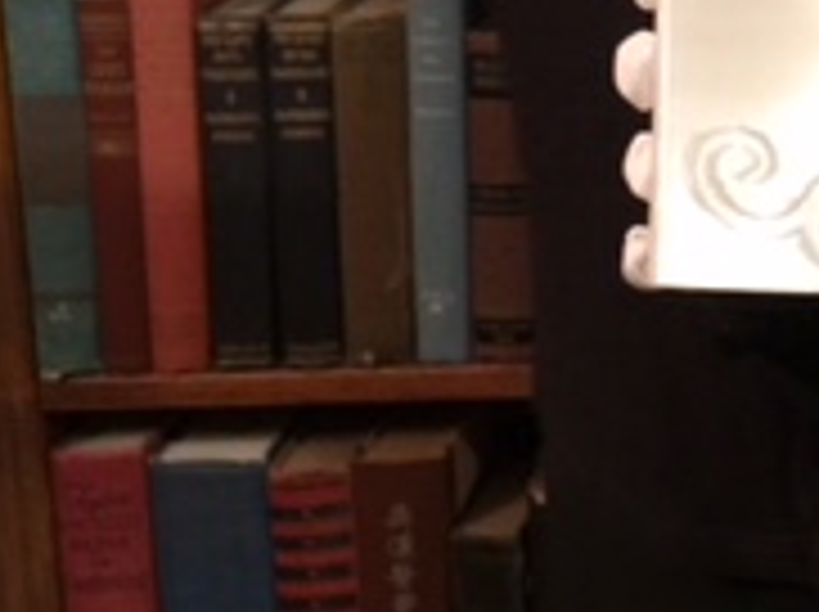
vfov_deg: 14.2
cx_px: 1017
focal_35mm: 102
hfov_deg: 18.2
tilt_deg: -11.5
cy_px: -36
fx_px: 2410
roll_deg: +2.0
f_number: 2.2
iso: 64
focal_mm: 4.15
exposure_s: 1/4
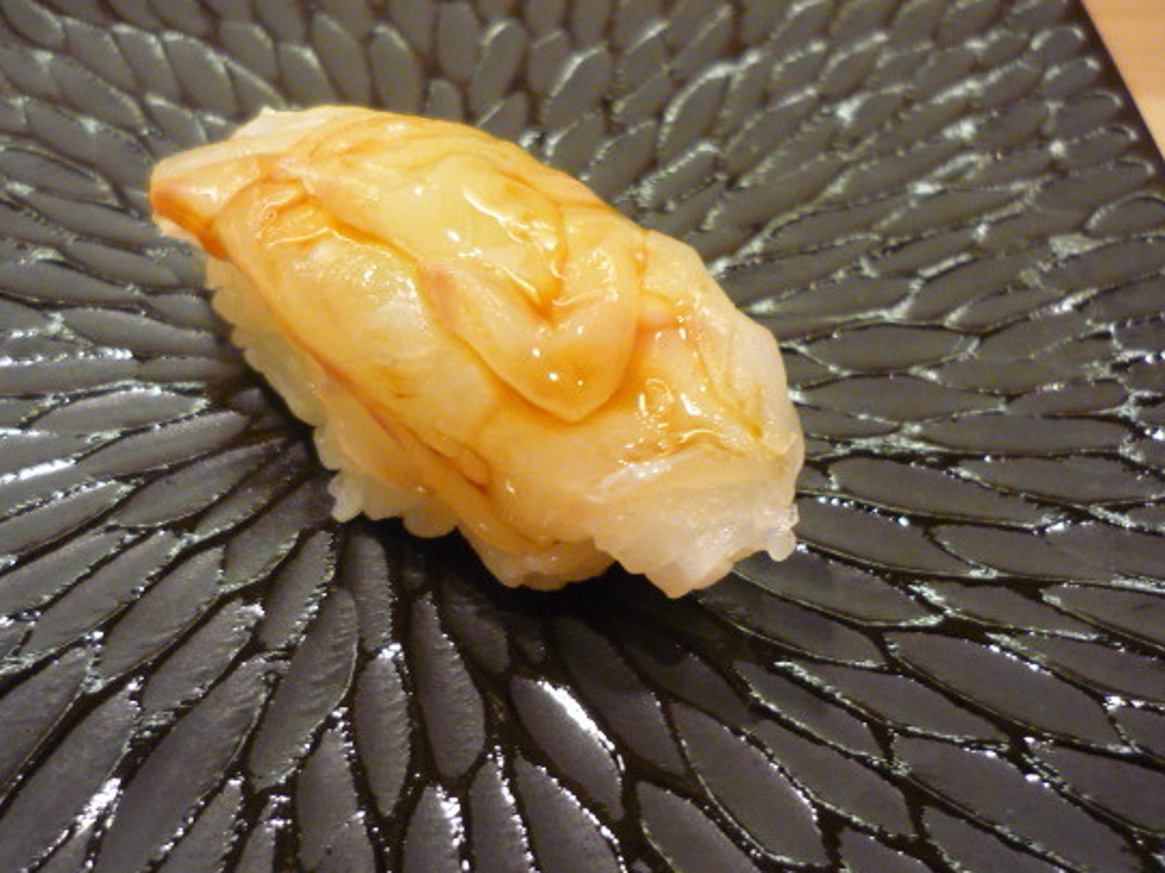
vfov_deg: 36.8
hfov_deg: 47.9
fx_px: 1312
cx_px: 552
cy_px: 469
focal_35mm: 39
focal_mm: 5.5
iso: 400
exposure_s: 1/20
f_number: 2.8
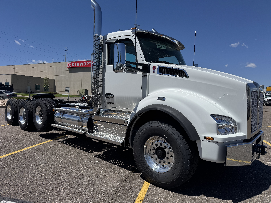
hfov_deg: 71.6
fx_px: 188
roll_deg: -1.4
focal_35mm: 24
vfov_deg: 56.8
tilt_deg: -2.2
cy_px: 102
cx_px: 136
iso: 80
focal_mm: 6.76
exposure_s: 1/7937
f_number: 1.78
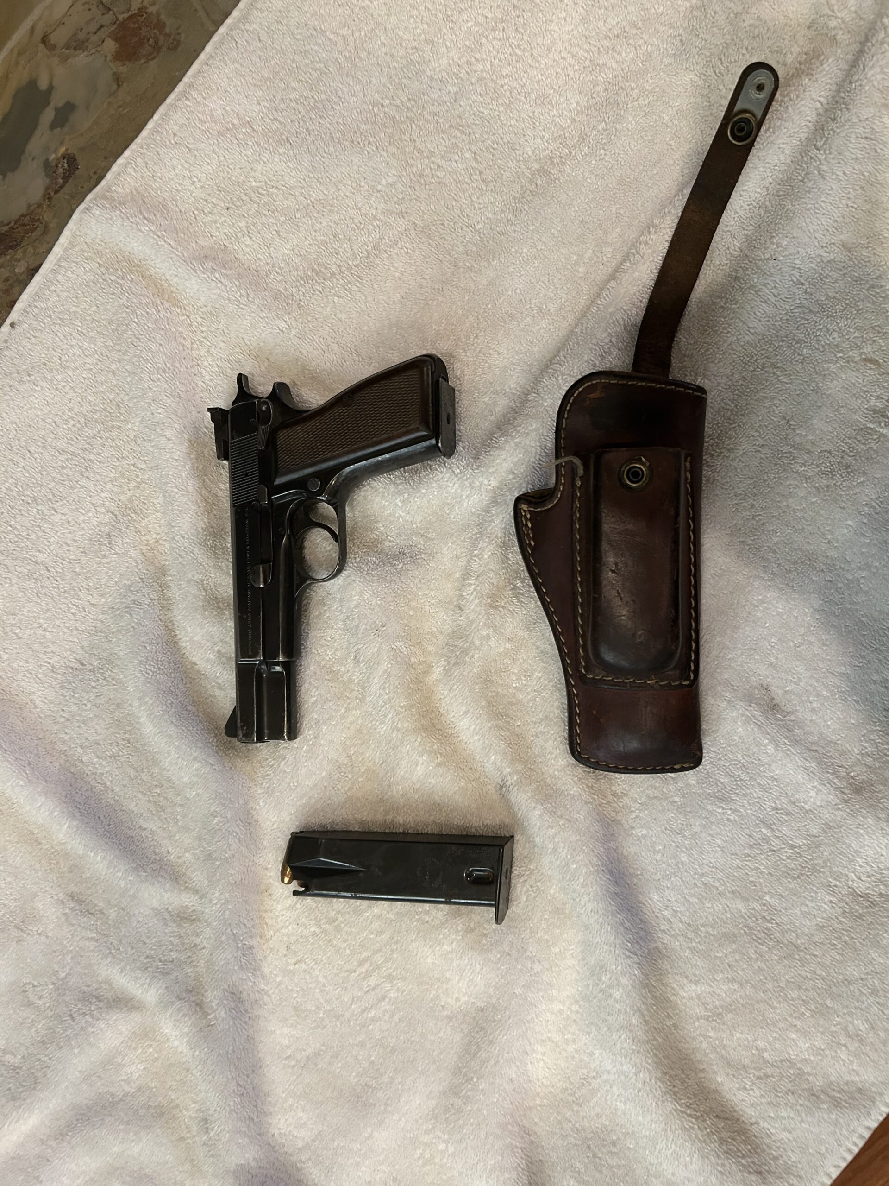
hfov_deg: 53.1
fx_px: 890
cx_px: 444
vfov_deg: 67.3
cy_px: 593
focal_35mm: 26
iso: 250
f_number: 1.5
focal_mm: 5.7
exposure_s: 1/60
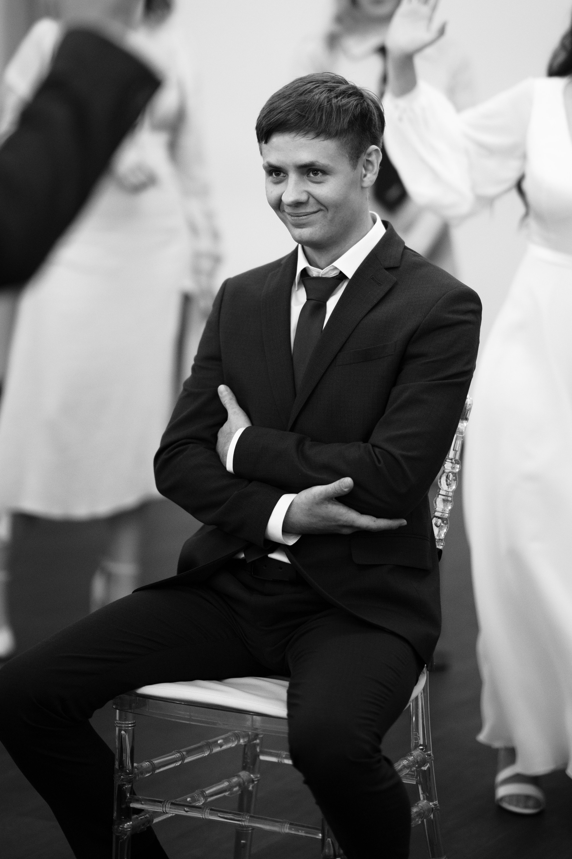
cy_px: 312
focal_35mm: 111
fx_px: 2646
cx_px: 325
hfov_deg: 12.3
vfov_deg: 18.4
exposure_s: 1/320
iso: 1600
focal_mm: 85
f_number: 1.4
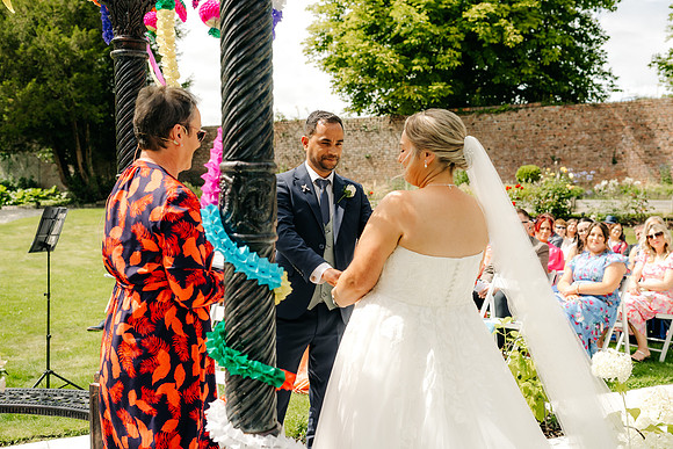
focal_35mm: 39
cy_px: 224
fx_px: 725
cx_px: 336
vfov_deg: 34.4
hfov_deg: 49.8
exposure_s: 1/1250
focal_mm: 35
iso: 100
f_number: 3.5
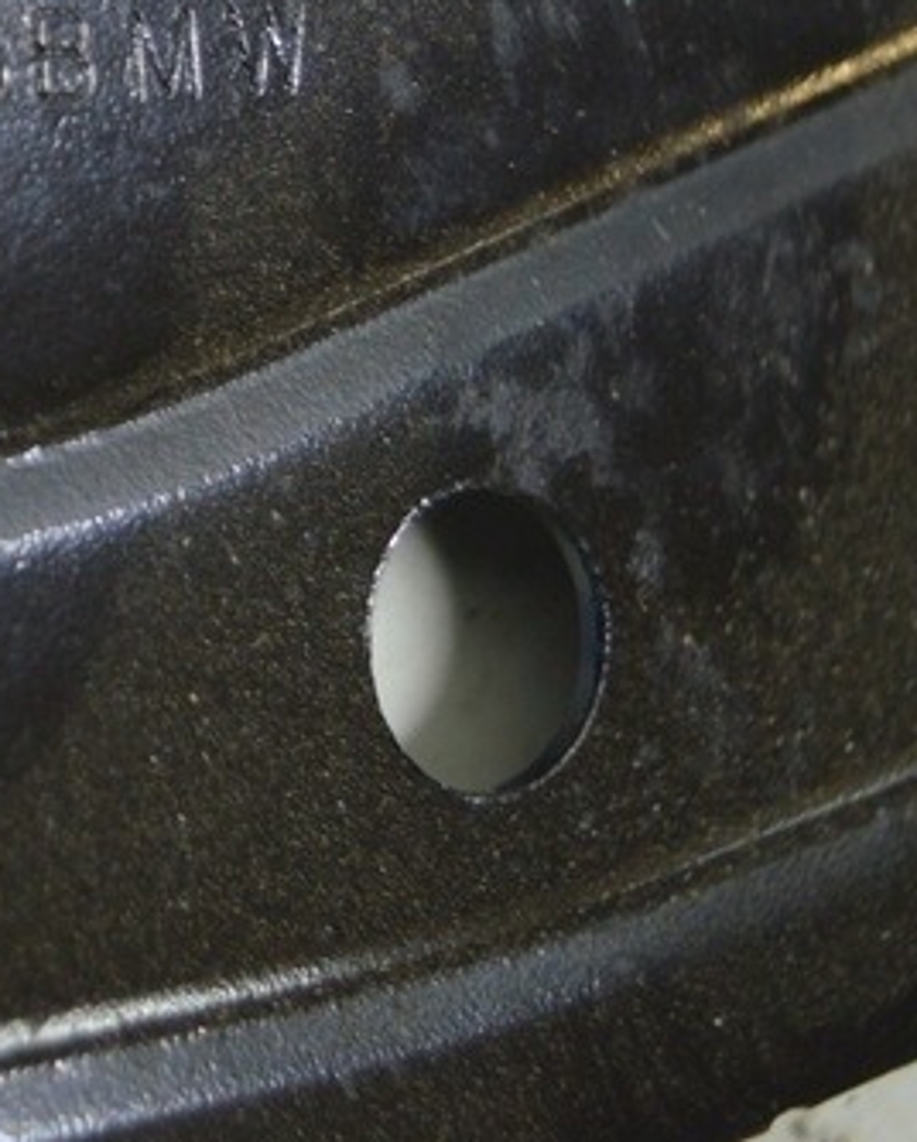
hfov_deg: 12.9
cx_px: -537
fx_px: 3793
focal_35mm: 112
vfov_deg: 16.9
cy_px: 87
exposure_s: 1/40
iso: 400
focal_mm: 26
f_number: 4
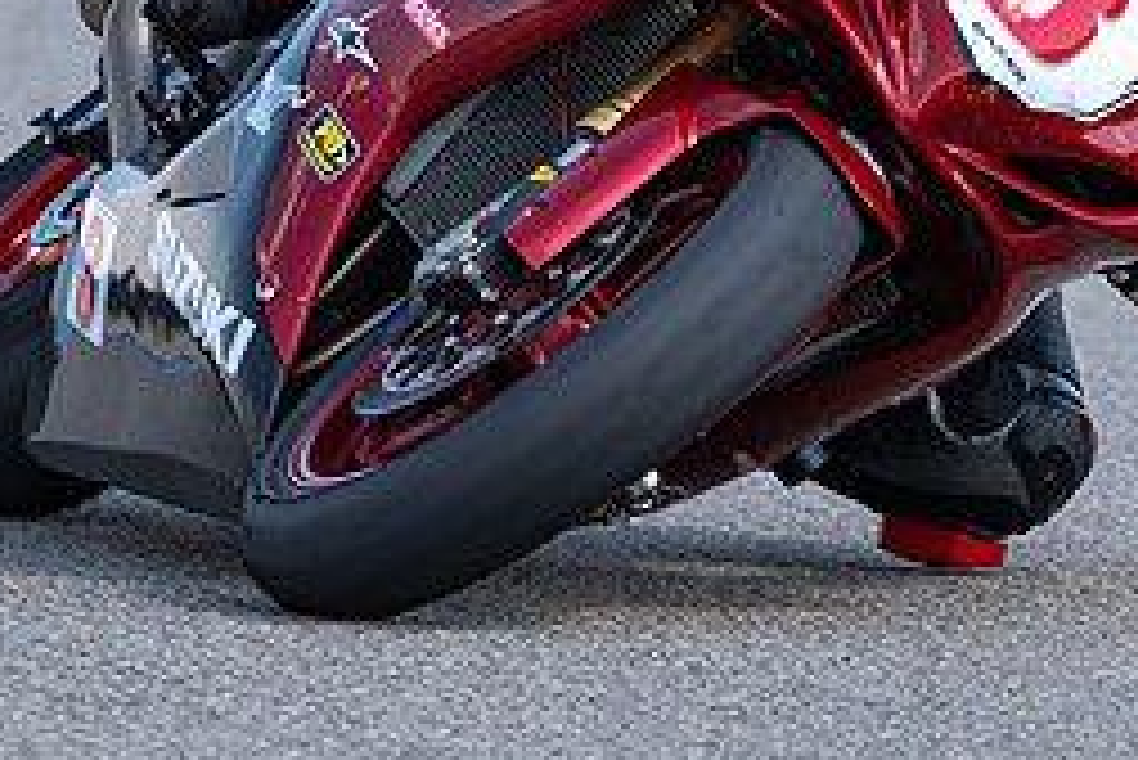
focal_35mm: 1030
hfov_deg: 2.0
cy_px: 79
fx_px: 32577
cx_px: 688
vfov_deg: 1.3
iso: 560
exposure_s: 1/1250
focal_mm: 450
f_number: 6
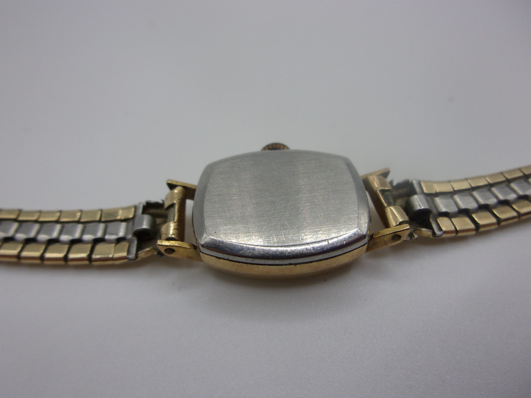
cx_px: 266
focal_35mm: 28
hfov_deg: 63.4
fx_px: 430
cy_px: 199
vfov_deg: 49.7
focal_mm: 5.1
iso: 80
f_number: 3.9
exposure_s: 1/50
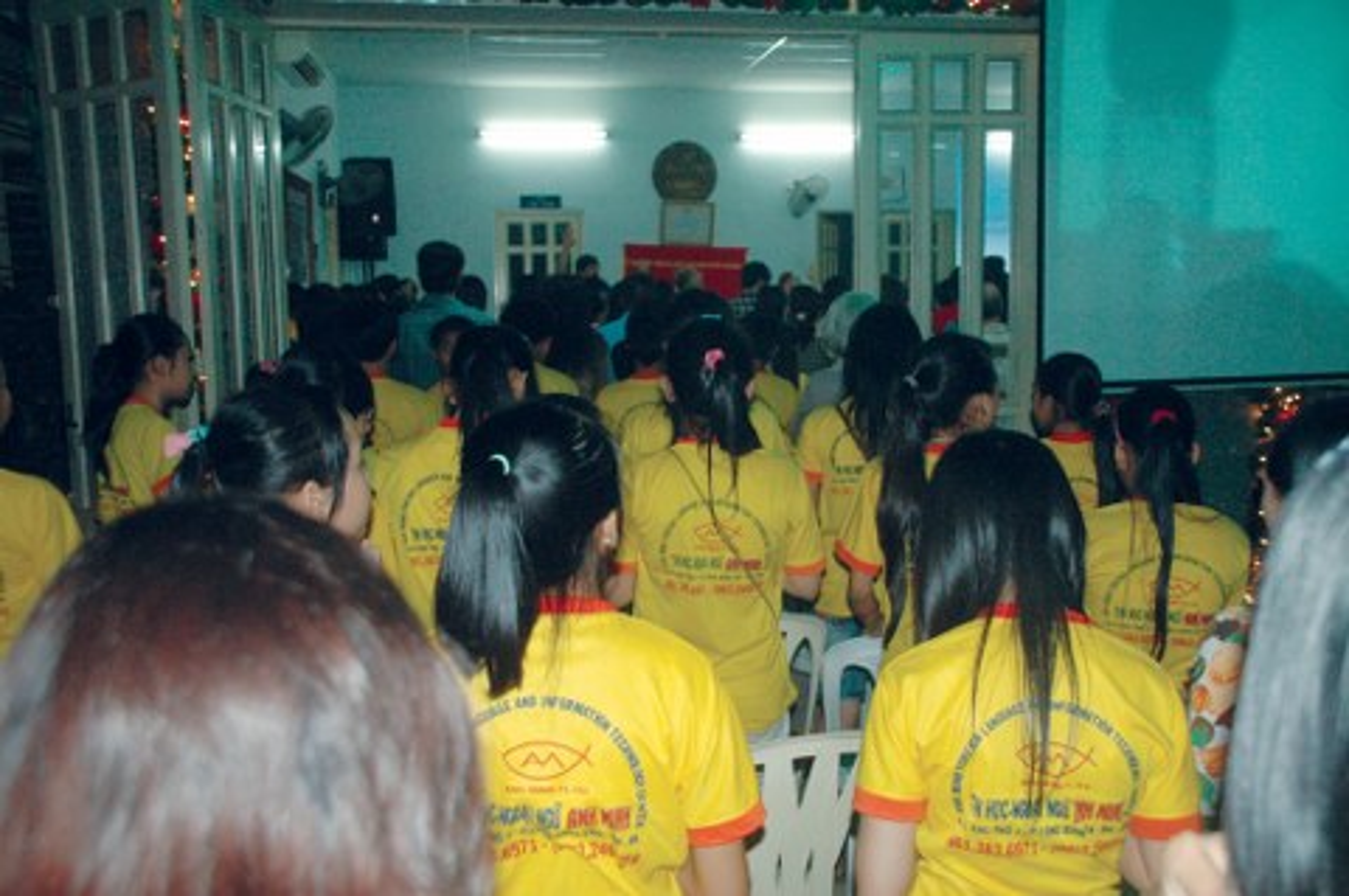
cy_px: 448
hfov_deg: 53.2
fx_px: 1348
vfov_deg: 36.8
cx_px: 674
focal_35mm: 36
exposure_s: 1/60
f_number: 4
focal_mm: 24
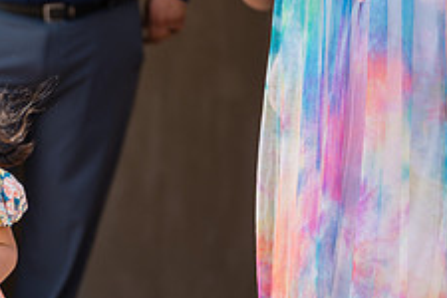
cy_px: 220
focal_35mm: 283
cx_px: -48
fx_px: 3514
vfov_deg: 4.9
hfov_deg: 7.2
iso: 200
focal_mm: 110
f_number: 2.8
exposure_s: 1/640
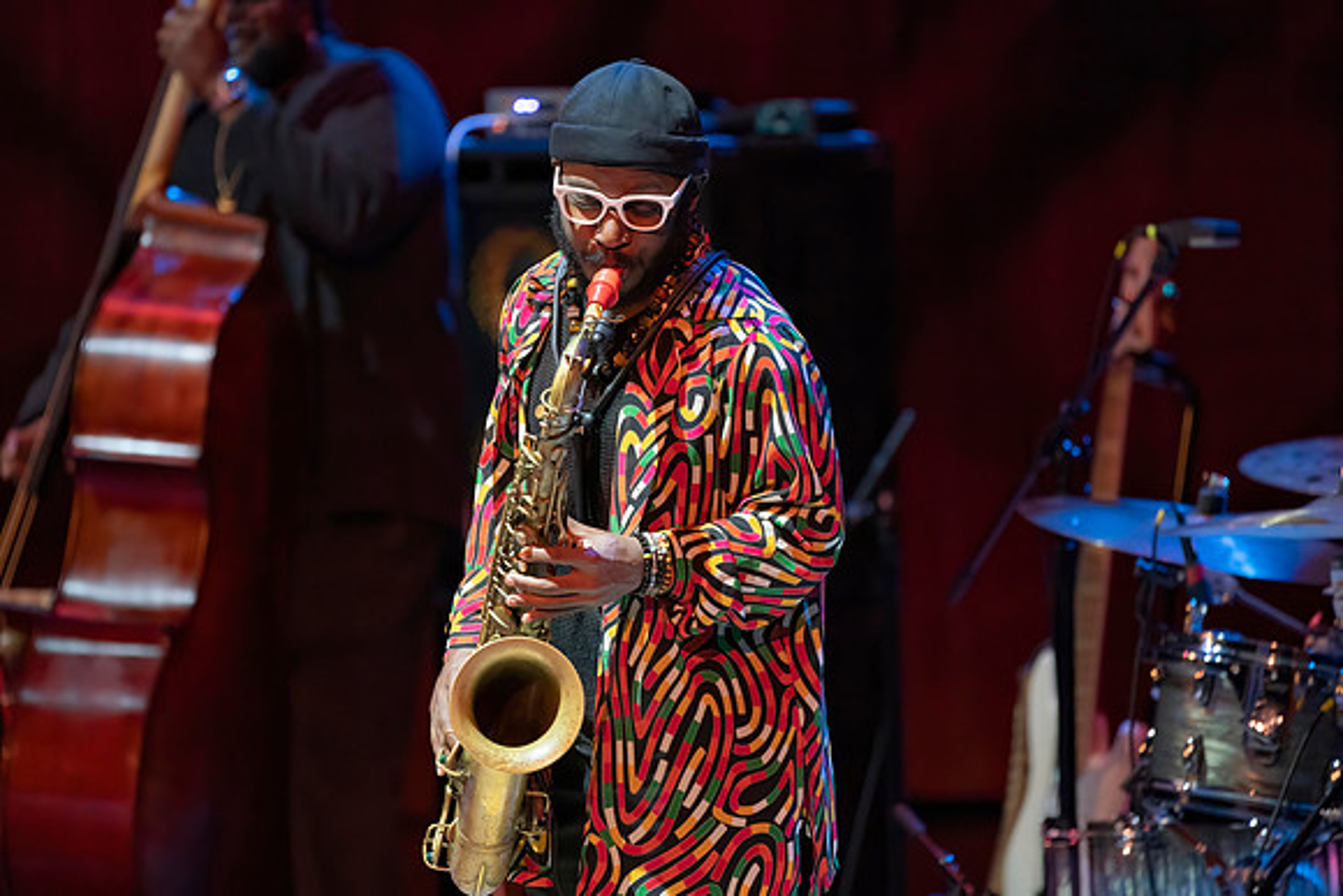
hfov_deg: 5.2
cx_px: 672
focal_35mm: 400
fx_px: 14925
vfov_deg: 3.4
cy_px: 448
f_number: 5.6
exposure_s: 1/320
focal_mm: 400
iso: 5000
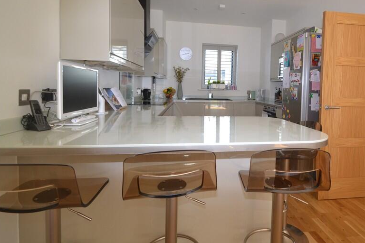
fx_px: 203
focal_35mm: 20
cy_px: 90
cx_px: 229
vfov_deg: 61.0
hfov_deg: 82.3
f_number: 4
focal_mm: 10
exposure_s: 1/125
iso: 400
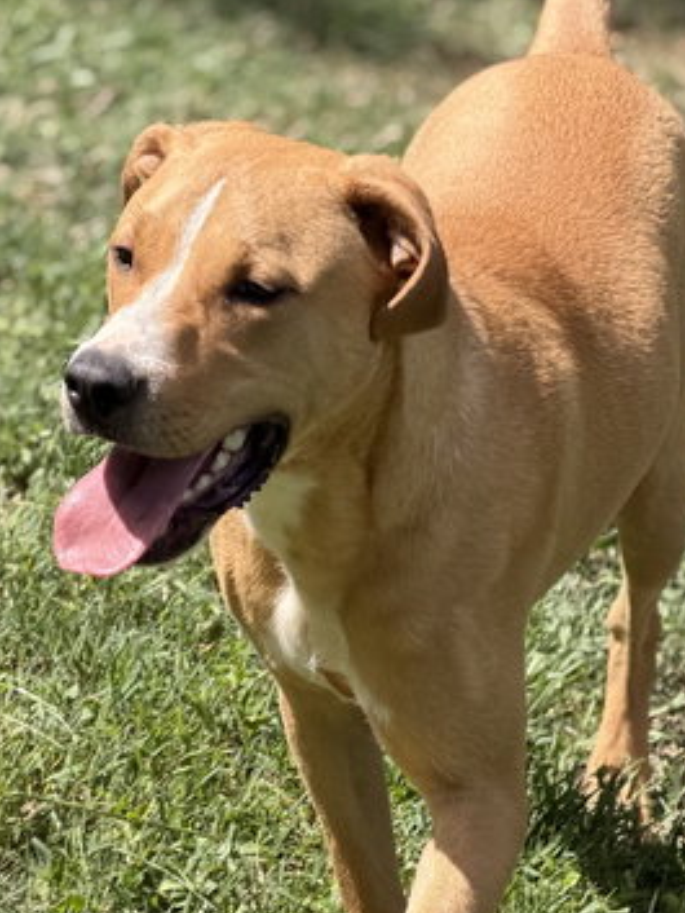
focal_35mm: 189
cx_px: 292
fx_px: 4984
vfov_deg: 10.5
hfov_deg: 7.9
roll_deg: -4.3
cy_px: 563
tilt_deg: -20.2
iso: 50
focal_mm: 16.89
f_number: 2.8
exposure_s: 1/506
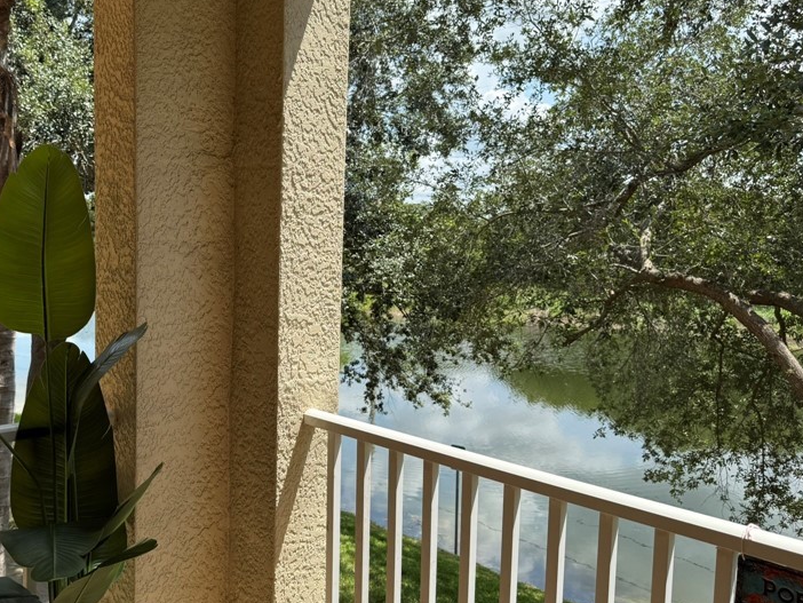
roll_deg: -1.0
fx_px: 812
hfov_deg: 51.3
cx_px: 247
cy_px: 296
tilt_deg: -4.4
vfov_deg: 40.7
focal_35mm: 35
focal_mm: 6.76
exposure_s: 1/2053
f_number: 1.78
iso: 80
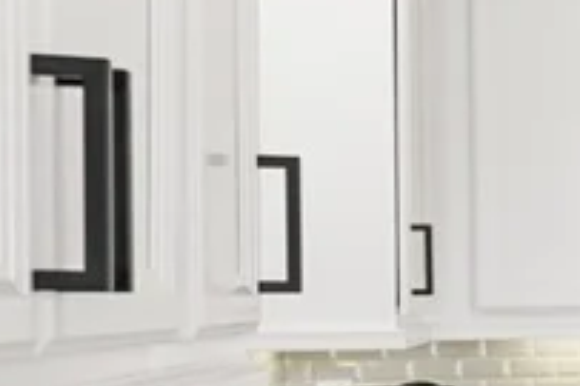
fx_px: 1545
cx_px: 1389
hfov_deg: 14.3
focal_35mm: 96
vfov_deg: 14.1
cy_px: 319
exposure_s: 1/40
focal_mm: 19
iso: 500
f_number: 8
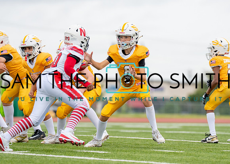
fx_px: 2106
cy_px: 87
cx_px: 139
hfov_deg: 6.3
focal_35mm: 322
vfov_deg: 4.5
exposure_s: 1/2000
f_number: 2.8
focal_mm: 200
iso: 500
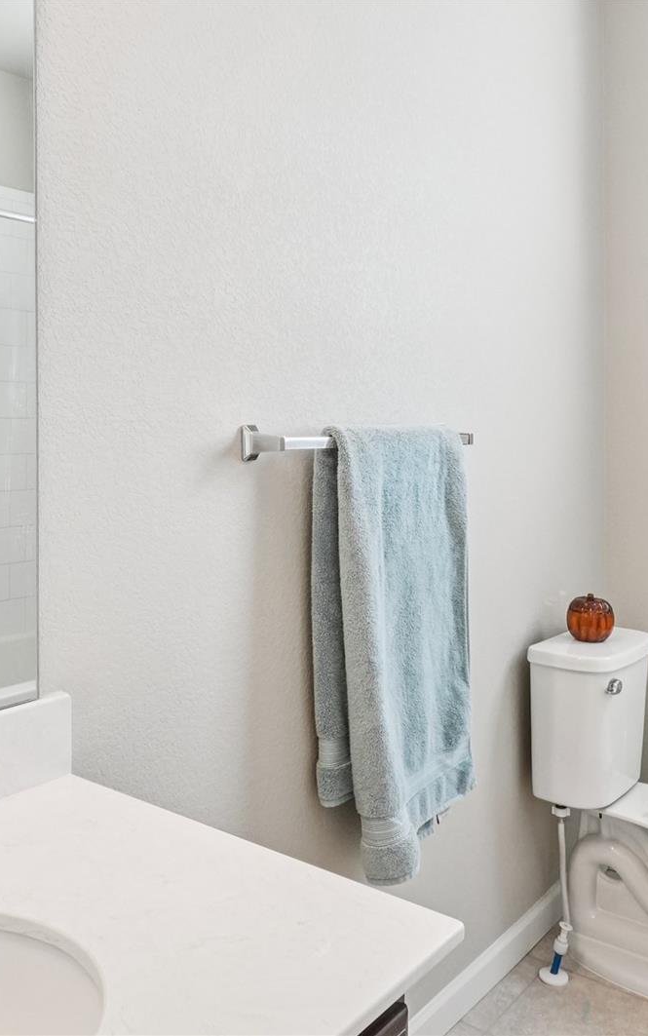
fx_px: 649
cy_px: 518
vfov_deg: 77.1
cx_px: 253
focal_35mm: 23
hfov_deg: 52.6
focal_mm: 10
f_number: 8
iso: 800
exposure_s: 1/5
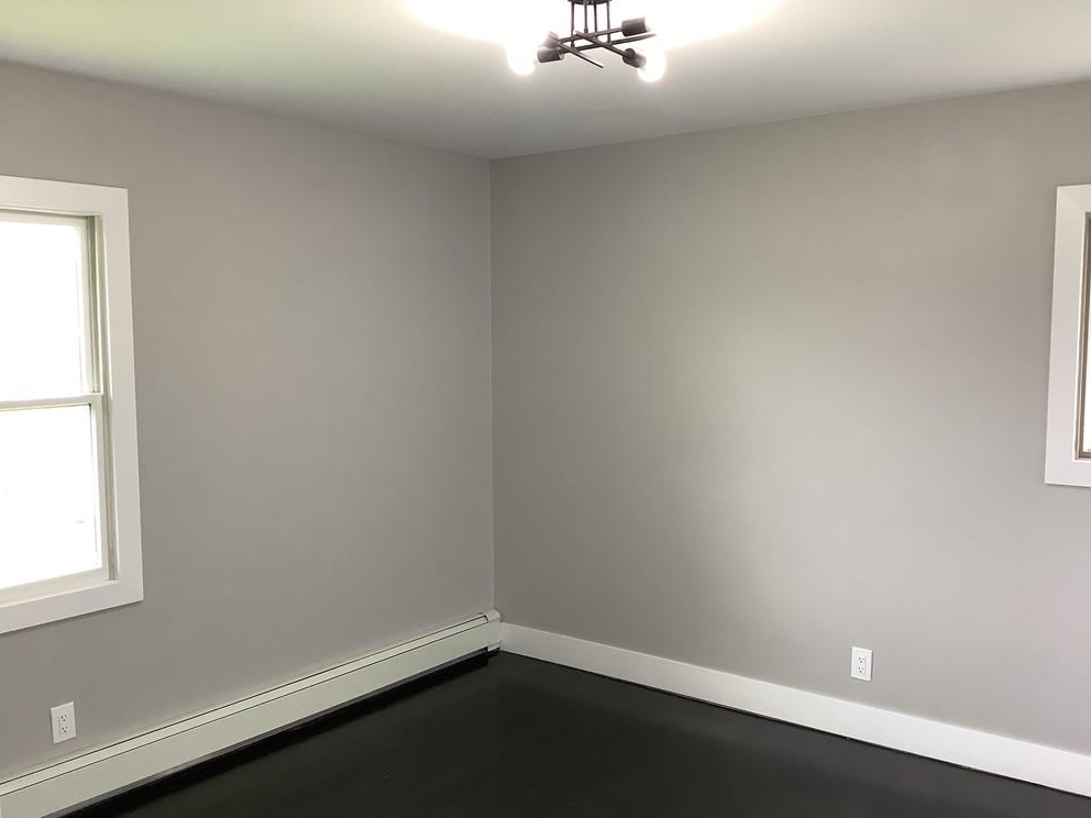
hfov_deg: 56.8
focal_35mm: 32
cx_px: 559
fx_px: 1009
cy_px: 419
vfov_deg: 44.2
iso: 160
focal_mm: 3.3
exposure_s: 1/60
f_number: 2.4
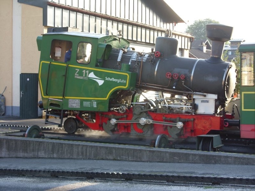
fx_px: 611
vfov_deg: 17.8
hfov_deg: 23.6
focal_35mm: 83
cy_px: 96
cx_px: 128
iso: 50
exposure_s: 1/74
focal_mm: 13.8
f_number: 3.3
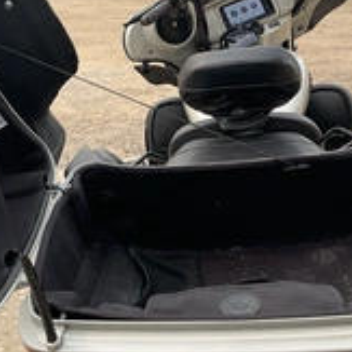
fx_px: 725
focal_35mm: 63
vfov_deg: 27.2
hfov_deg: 27.2
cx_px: 125
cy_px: 123
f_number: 1.8
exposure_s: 1/586
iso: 25
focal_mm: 3
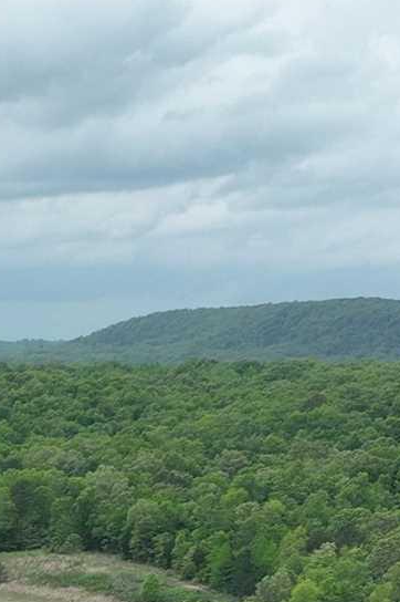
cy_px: 891
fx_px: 2353
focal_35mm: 141
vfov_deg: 13.7
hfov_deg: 8.9
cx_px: -540
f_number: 2.8
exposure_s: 1/2000
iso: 140
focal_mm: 12.29
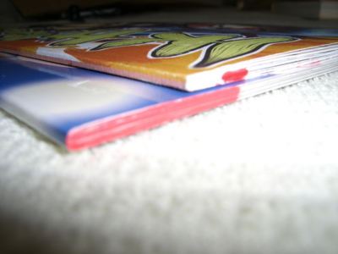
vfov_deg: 37.7
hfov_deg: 49.0
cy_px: 127
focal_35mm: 38
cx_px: 169
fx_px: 371
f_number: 4.3
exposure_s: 1/60
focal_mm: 6.2
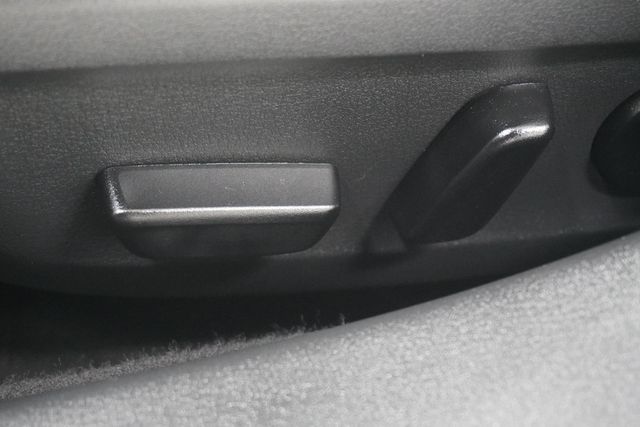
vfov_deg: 20.6
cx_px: 320
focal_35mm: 66
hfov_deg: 30.5
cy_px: 214
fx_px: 1174
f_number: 5.6
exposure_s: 1/80
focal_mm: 44
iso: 10000
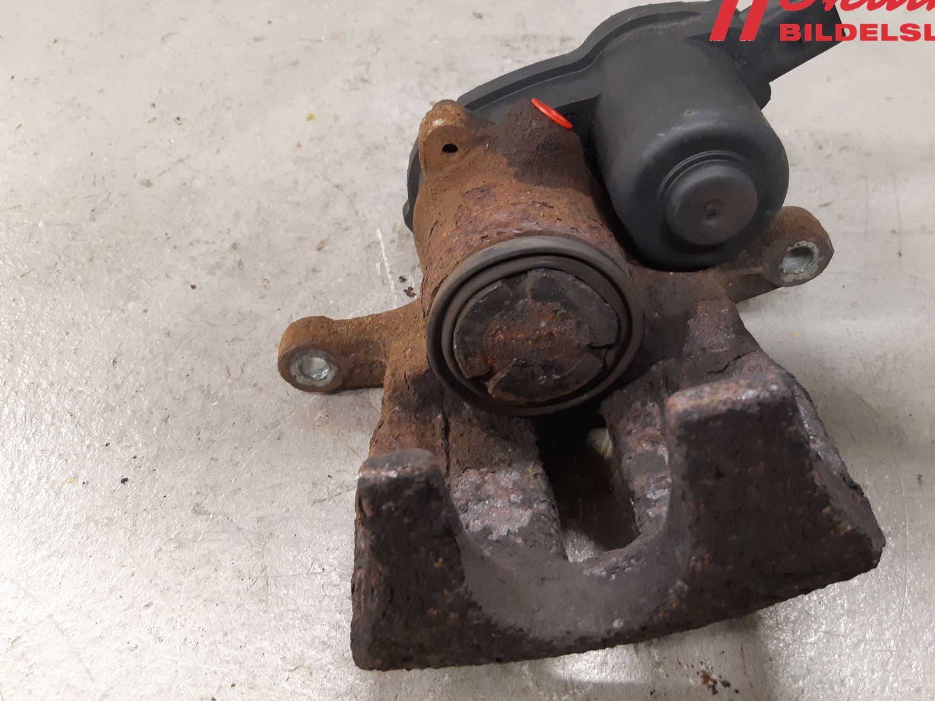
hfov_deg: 59.9
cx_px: 493
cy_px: 356
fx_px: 810
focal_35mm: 30
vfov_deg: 46.8
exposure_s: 1/33
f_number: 1.7
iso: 200
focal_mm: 3.93
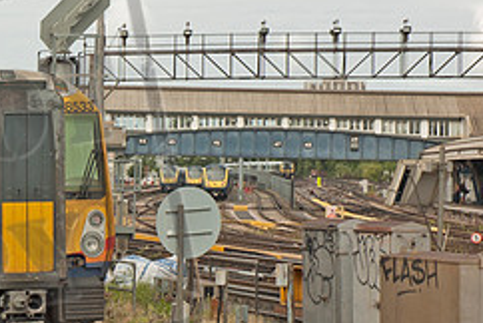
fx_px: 2122
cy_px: 200
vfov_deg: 8.7
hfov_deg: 12.7
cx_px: -84
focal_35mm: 158
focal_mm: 44
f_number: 7.1
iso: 200
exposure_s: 1/200
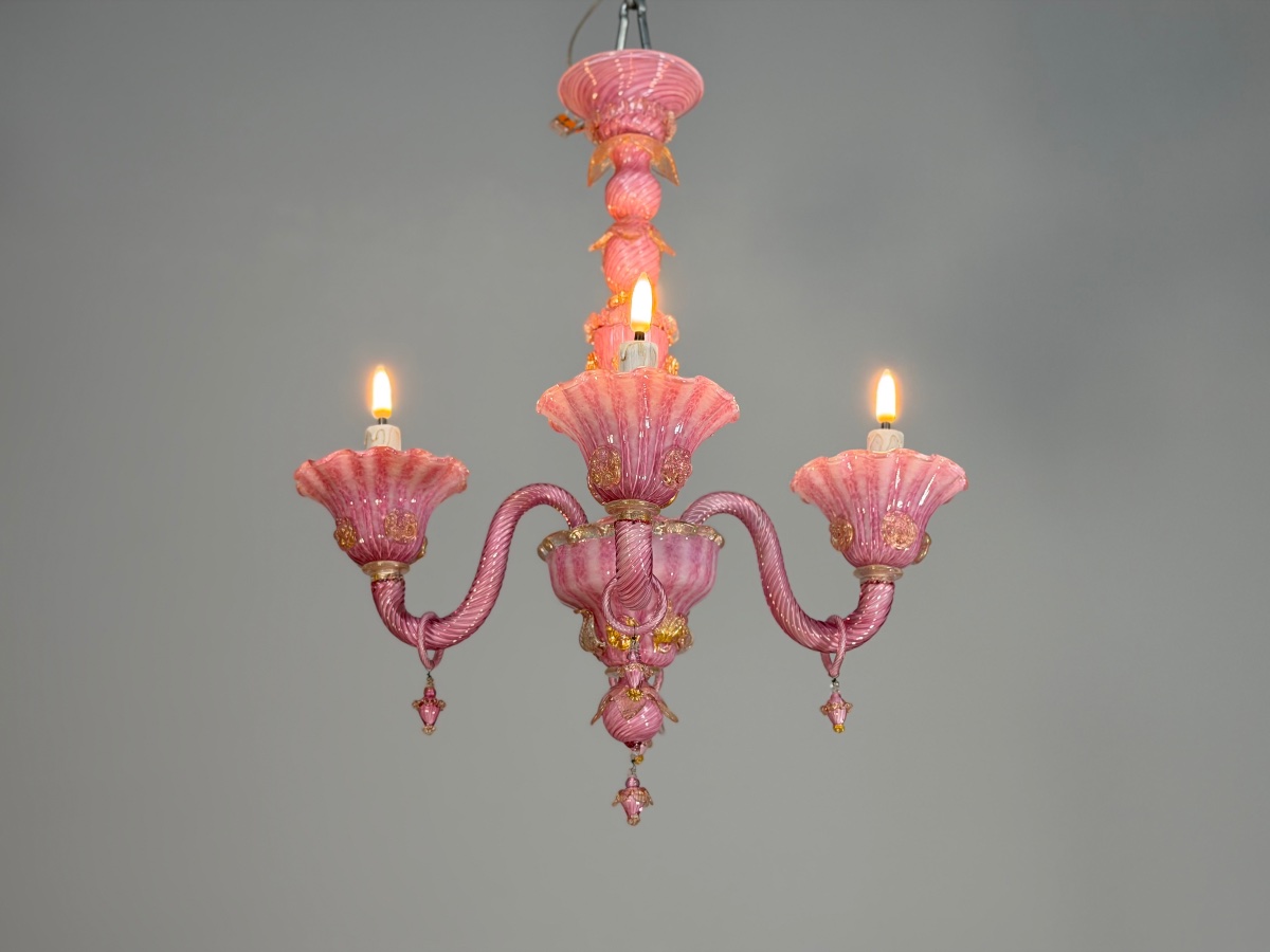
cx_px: 635
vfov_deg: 30.3
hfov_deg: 39.7
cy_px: 476
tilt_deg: +15.5
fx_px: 1761
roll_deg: -0.1
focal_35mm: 48
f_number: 1.78
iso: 80
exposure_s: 1/100
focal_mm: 6.76
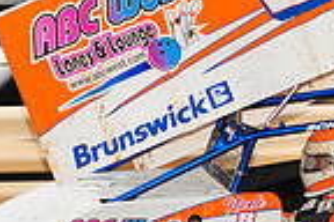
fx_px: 6364
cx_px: 209
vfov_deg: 2.0
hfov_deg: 3.0
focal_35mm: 686
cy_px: 130
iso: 1000
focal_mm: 170
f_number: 7.1
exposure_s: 1/320
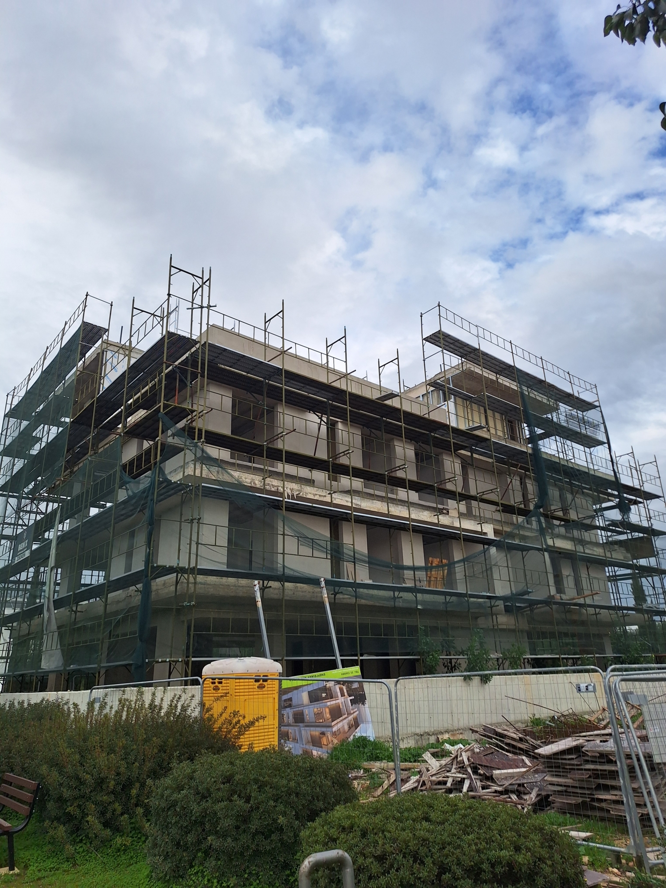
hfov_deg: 58.9
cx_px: 333
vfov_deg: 73.9
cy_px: 444
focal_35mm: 23
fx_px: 590
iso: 40
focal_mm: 5.54
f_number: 1.8
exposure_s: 1/1745
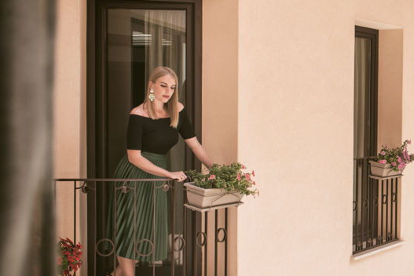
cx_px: 401
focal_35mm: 68
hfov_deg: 28.1
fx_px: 782
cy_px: 142
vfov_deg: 20.0
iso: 400
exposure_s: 1/125
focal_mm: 35
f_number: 8
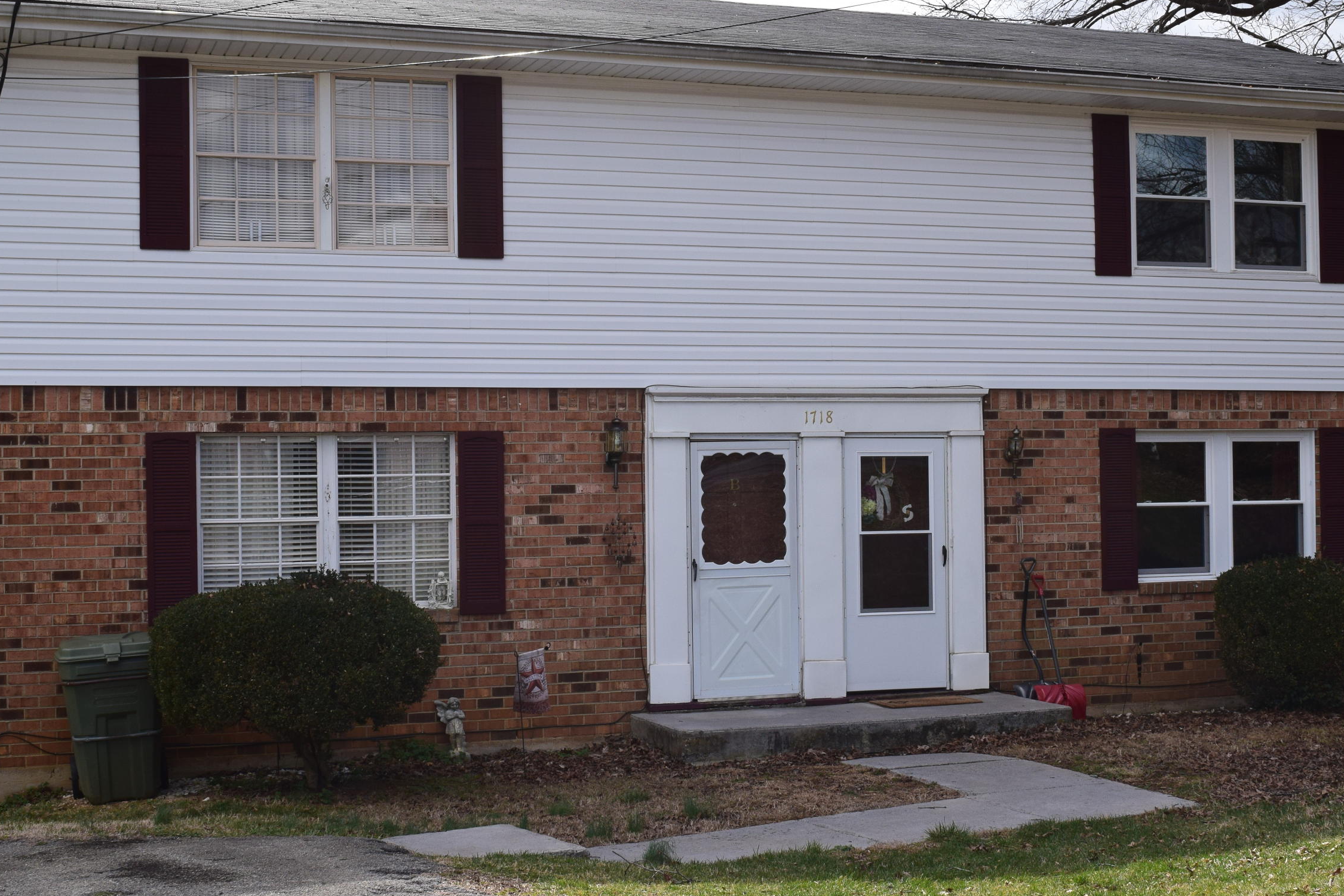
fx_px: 1941
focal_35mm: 52
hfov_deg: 38.1
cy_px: 465
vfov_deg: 26.0
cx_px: 747
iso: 400
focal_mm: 26
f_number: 11
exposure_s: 1/400
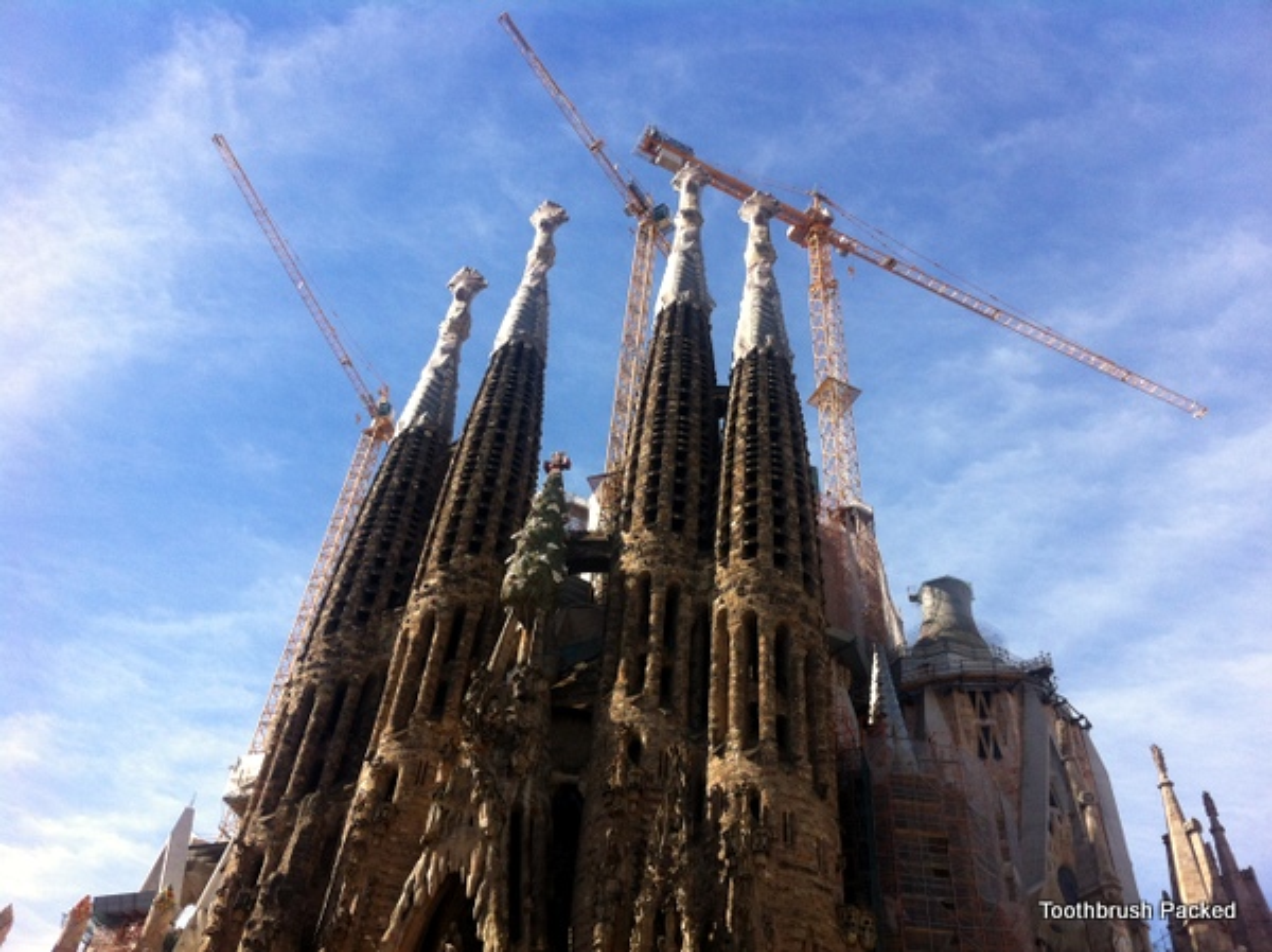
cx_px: 636
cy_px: 476
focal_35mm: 35
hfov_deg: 52.7
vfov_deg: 40.6
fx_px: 1285
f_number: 2.8
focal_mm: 3.85
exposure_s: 1/887
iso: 80
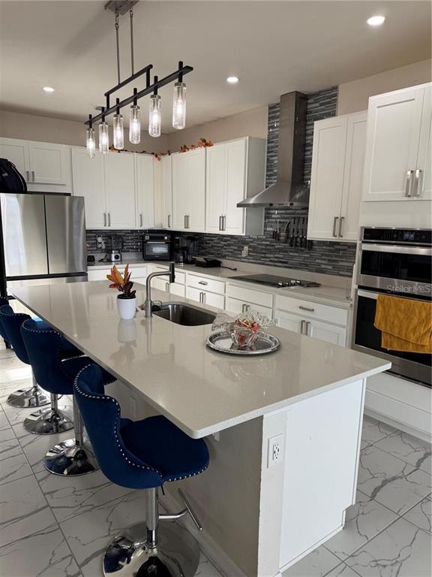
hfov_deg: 56.8
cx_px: 216
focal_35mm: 24
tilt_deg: -9.4
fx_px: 399
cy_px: 288
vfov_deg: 71.6
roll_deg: -1.9
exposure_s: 1/134
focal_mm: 6.76
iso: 80
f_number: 1.78
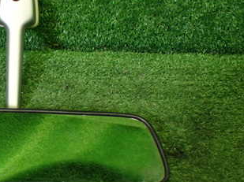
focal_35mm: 70
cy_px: 87
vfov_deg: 21.0
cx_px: 15
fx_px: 493
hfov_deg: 26.7
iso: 500
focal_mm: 6.37
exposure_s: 1/160
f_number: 2.5
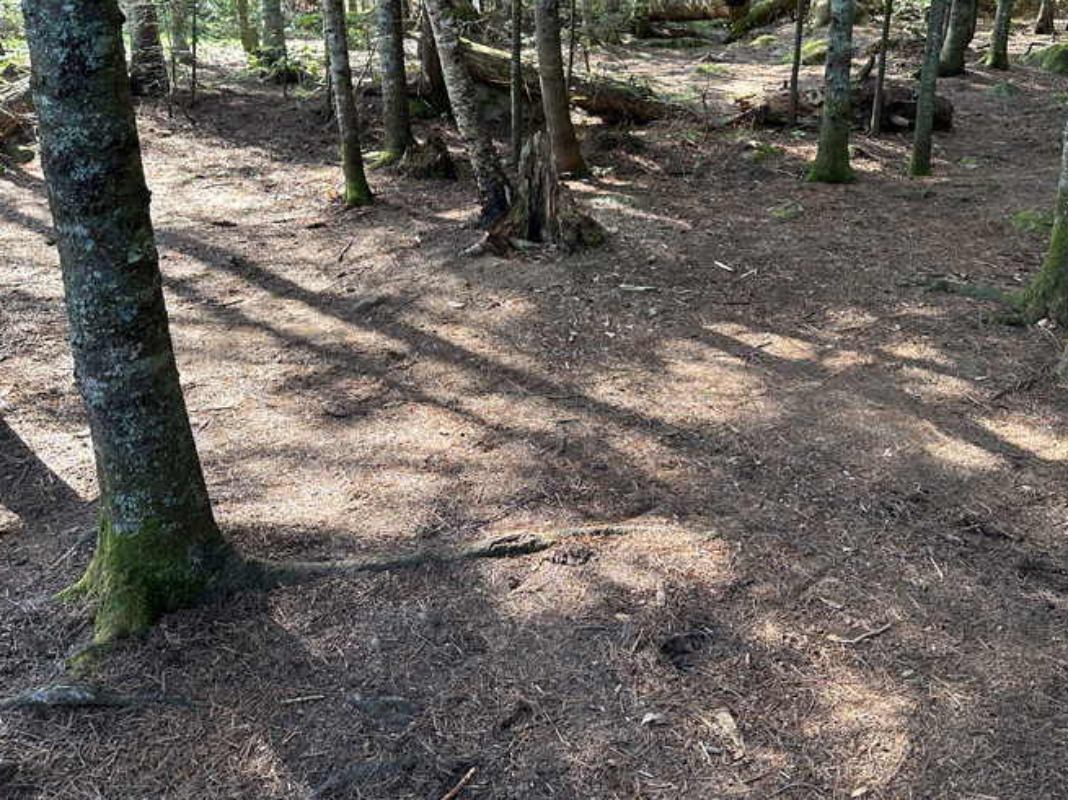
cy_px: 301
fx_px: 1018
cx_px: 638
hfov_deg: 55.0
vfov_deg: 42.6
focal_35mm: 33
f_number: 1.78
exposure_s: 1/121
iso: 125
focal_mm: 6.86
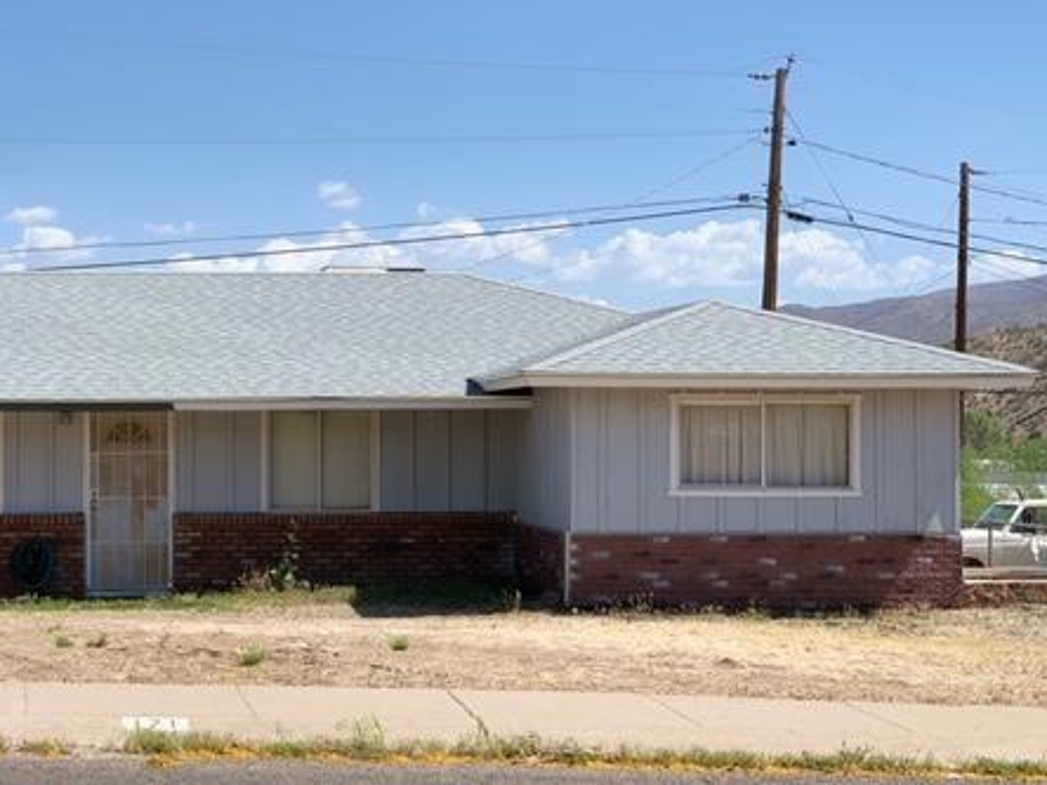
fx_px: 2268
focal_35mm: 75
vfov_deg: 19.6
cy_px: 410
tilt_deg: +0.5
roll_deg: +0.4
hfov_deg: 25.8
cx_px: 332
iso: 16
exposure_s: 1/1497
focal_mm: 6
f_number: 2.4
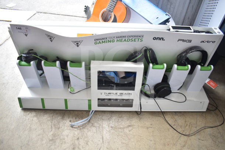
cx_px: 112
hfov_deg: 67.4
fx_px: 169
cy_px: 75
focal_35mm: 27
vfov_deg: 48.0
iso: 200
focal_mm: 18
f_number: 3.5
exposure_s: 1/50
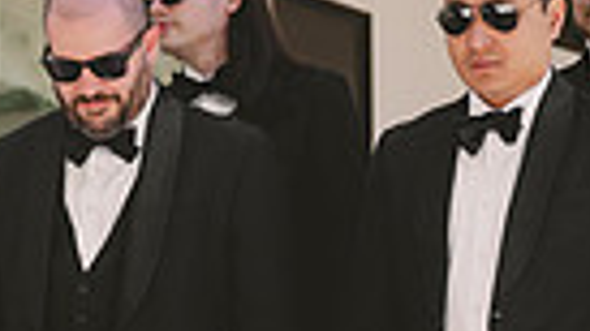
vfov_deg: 5.1
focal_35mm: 235
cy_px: 548
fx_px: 3676
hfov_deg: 9.1
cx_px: -10
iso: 160
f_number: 2.8
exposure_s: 1/500
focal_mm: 46
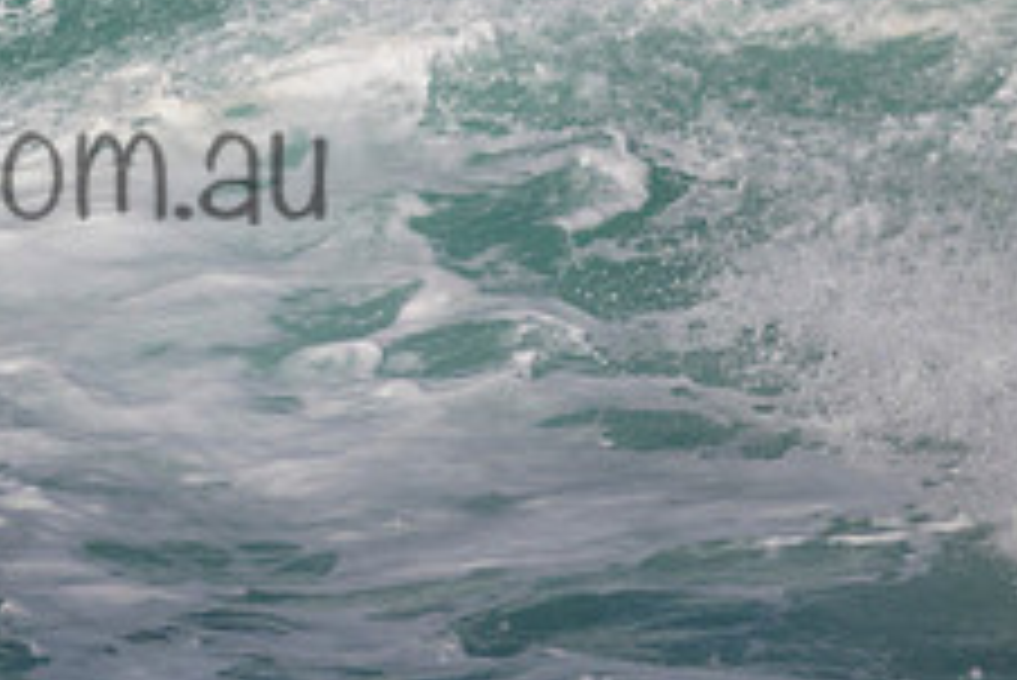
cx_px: -443
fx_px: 79289
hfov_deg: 0.7
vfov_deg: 0.5
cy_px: -206
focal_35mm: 2805
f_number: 11
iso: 900
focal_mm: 800
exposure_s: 1/2000
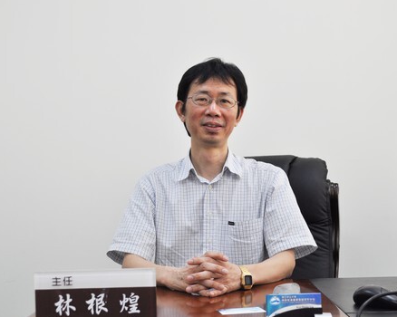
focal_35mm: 54
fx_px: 634
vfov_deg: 28.1
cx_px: 210
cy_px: 177
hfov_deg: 34.7
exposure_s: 1/125
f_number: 5.6
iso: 400
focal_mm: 28
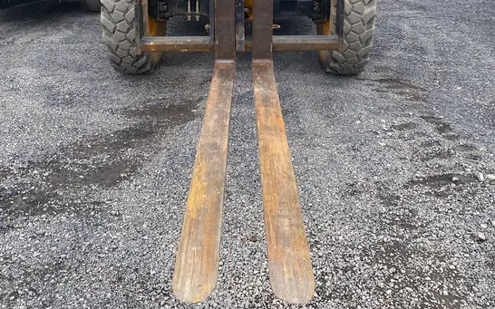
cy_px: 12
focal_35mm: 37
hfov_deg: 52.8
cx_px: 248
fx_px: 499
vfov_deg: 32.2
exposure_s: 1/549
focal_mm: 4.25
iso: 32
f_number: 1.8
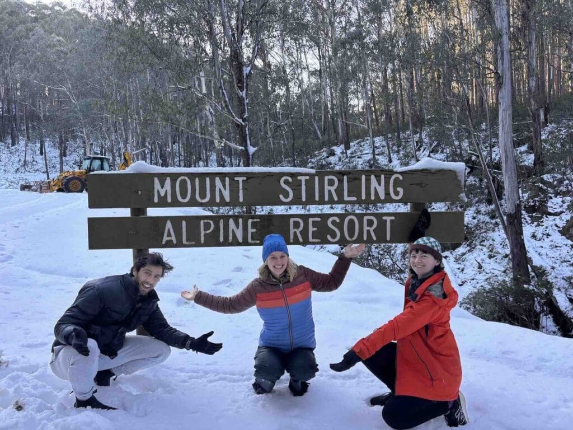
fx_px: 430
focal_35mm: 26
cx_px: 286
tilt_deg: -1.3
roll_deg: +0.7
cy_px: 215
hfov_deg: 67.3
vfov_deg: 53.1
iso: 40
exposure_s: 1/121
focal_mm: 5.96
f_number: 1.6
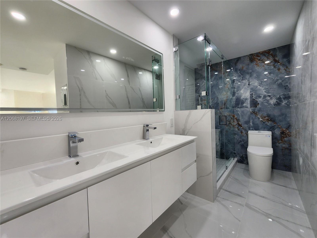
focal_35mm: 13
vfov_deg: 89.9
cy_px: 119
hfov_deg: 106.2
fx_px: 119
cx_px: 158
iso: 50
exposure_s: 1/60.2
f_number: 2.2
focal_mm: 2.2
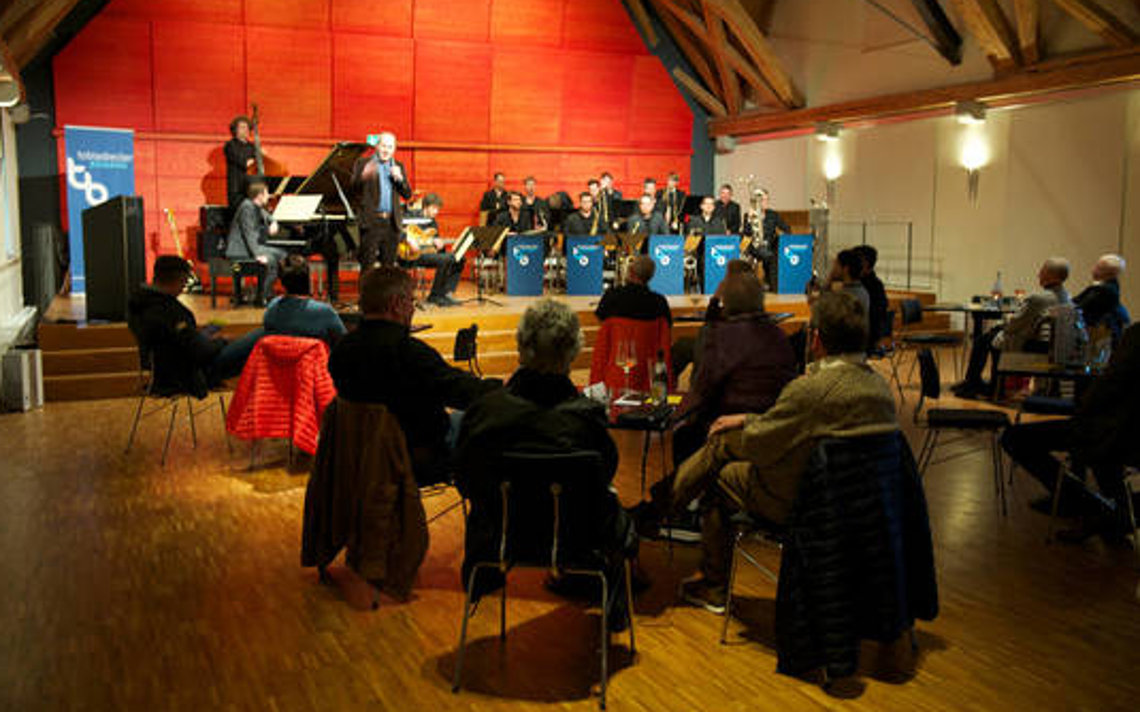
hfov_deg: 54.0
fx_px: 1118
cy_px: 337
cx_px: 567
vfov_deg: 35.3
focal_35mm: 36
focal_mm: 35
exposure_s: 1/13
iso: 320
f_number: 4
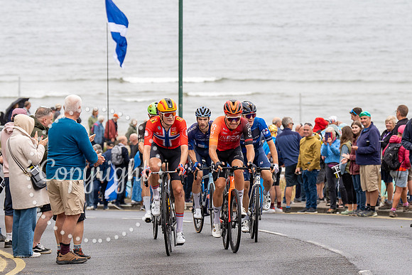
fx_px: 1975
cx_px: 245
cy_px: 118
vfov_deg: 8.0
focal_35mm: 173
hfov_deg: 11.9
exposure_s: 1/1000
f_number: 3.5
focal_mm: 111
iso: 320
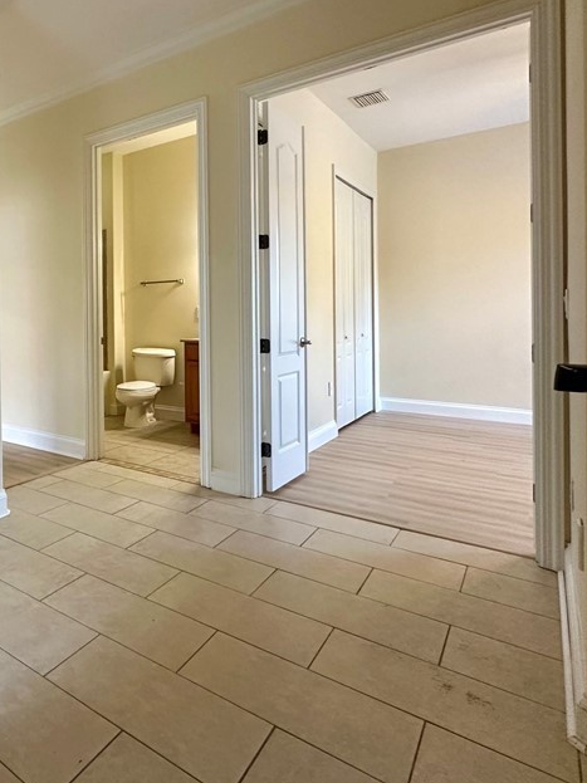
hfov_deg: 50.3
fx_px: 520
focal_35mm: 23
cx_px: 30
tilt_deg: -0.3
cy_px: 319
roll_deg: +0.8
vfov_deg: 73.3
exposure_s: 1/120
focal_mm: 2.22
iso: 250
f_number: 2.2
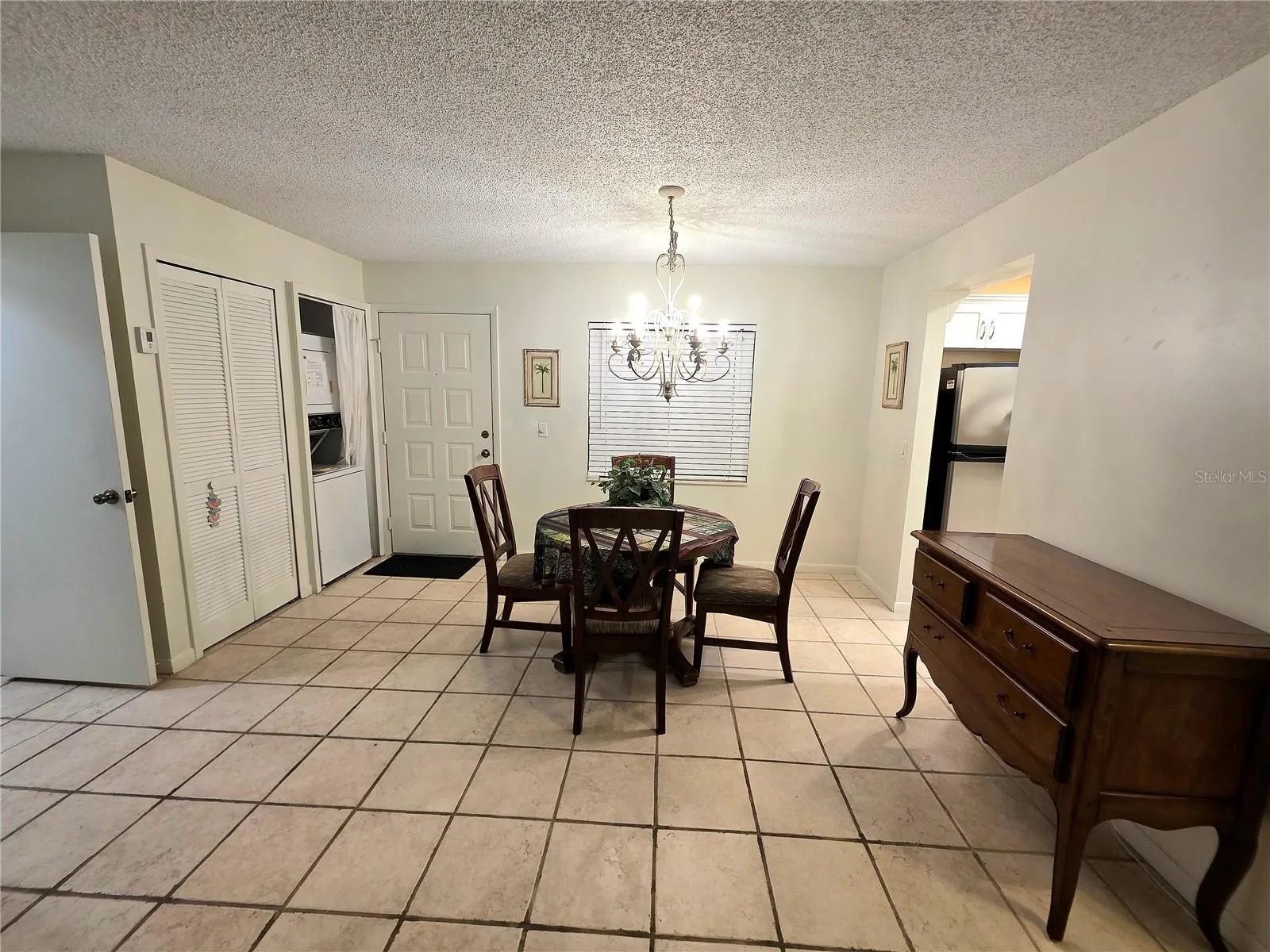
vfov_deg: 89.9
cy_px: 476
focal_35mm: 13
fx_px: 477
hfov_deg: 106.2
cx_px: 635
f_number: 1.9
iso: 160
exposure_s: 1/60.2
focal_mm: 2.2
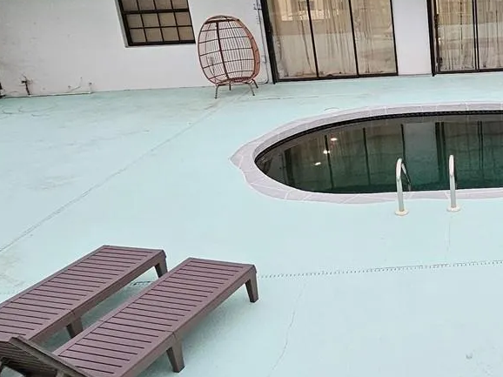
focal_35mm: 36
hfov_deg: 44.4
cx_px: 493
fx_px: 523
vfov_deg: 39.4
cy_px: 148
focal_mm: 2.2
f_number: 2.2
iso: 125
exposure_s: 1/77
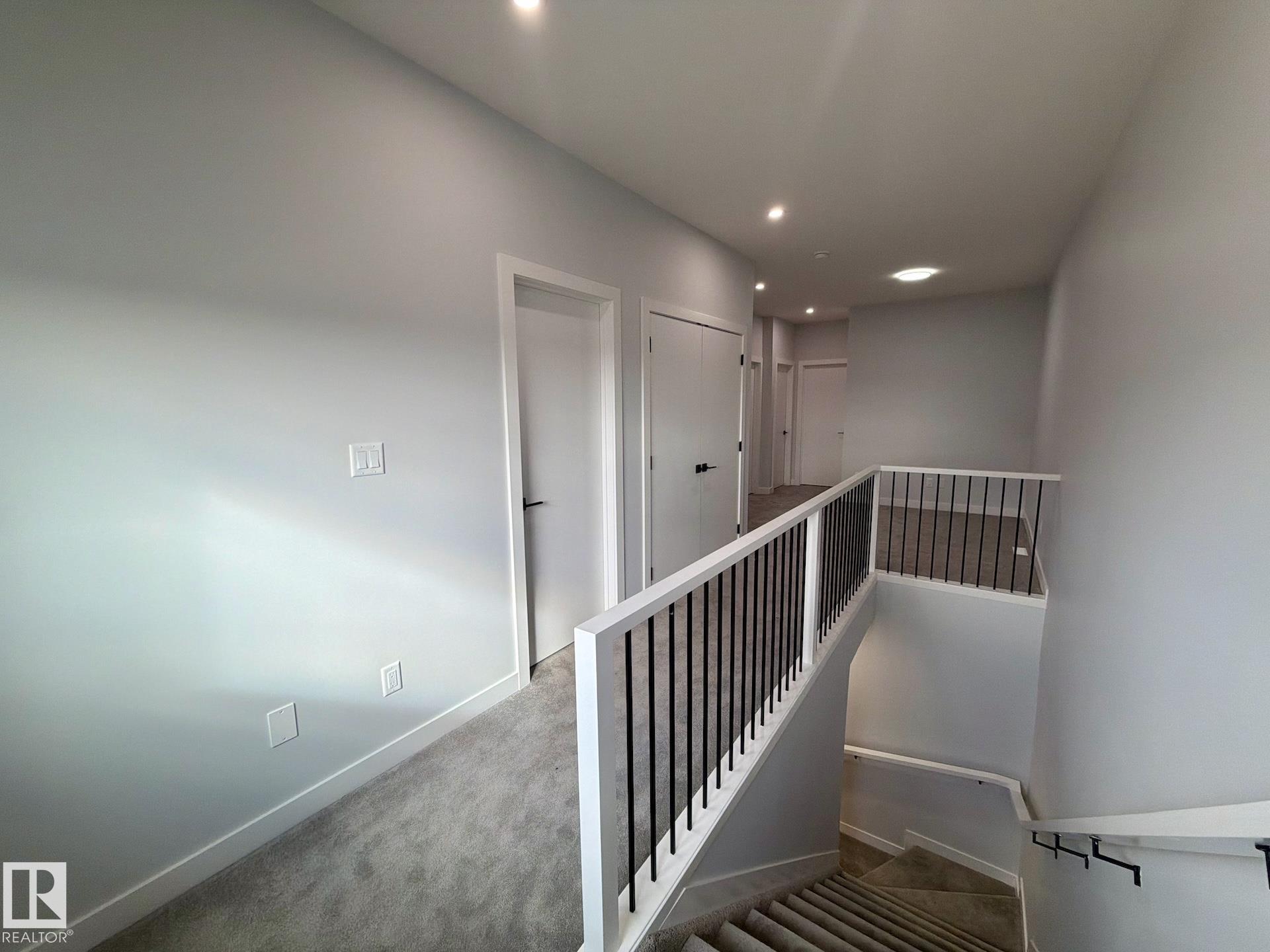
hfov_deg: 102.1
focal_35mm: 14
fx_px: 514
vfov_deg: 85.7
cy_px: 476
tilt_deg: -6.5
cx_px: 635
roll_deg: +1.2
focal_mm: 2.22
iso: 64
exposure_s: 1/120
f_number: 2.2
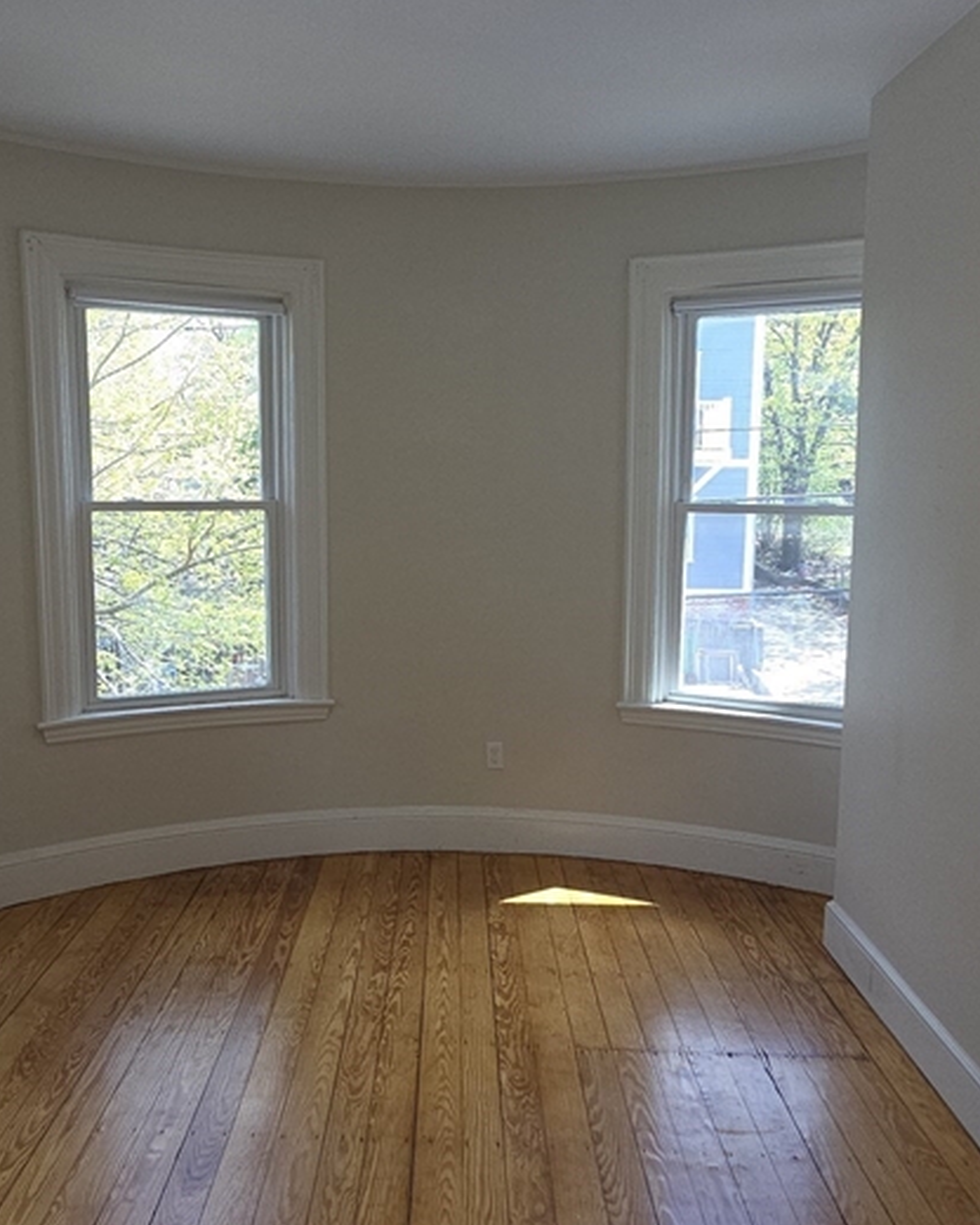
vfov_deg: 68.1
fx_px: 906
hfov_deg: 56.7
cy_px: 601
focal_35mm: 25
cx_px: 436
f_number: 2.2
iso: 50
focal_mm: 2.2
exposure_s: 1/137
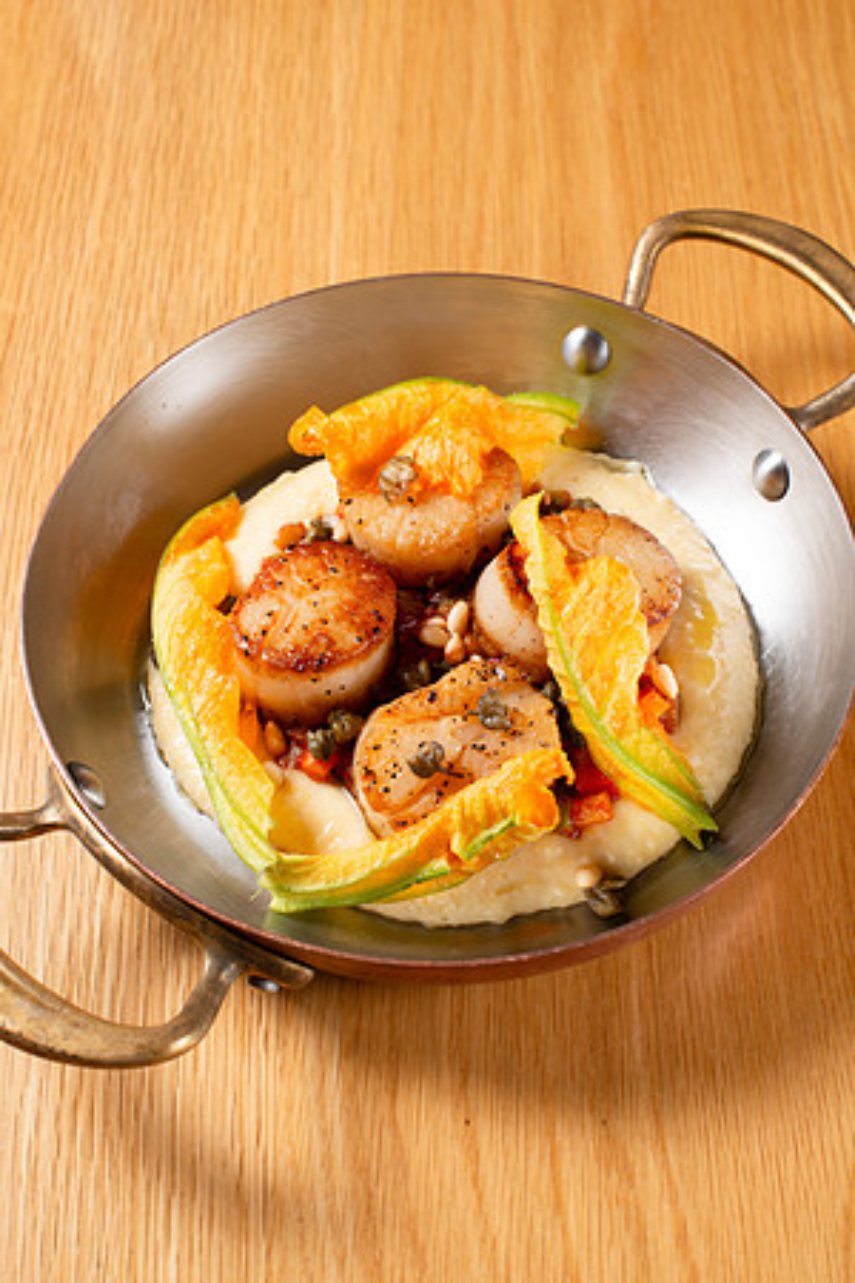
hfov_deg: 27.0
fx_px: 1781
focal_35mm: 50
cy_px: 642
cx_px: 428
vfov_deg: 39.6
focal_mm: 50
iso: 200
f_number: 8
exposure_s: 1/200
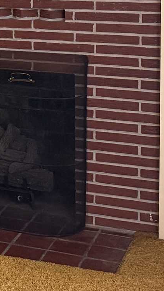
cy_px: -13
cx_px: -145
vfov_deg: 19.3
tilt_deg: -4.0
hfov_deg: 10.5
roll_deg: +0.5
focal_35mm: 107
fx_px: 828
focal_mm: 6.76
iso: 500
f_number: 1.78
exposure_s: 1/60
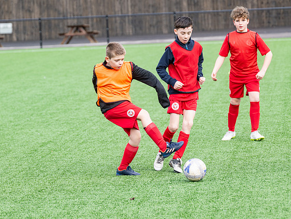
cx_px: 130
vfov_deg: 7.1
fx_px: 1757
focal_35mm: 209
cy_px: 113
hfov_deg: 9.5
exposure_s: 1/500
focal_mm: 120
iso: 200
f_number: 4
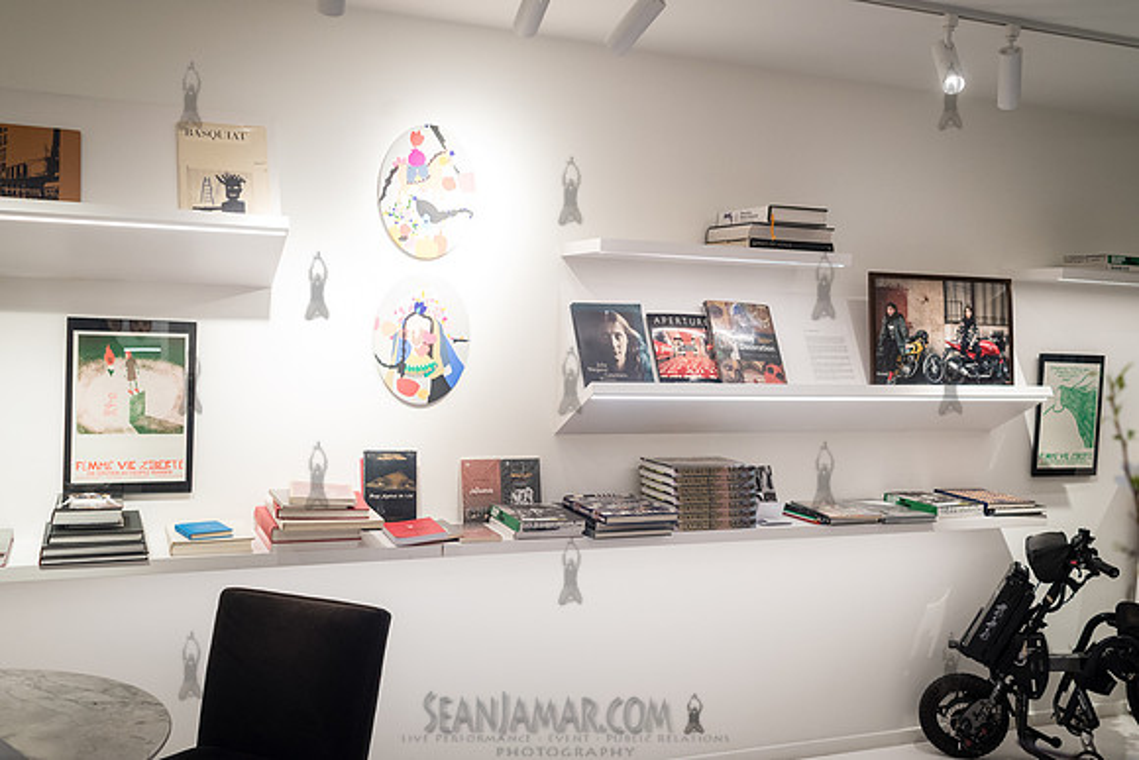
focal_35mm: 35
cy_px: 380
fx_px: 1113
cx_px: 570
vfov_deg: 37.7
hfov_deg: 54.2
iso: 1600
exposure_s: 1/320
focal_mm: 35
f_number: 4.5
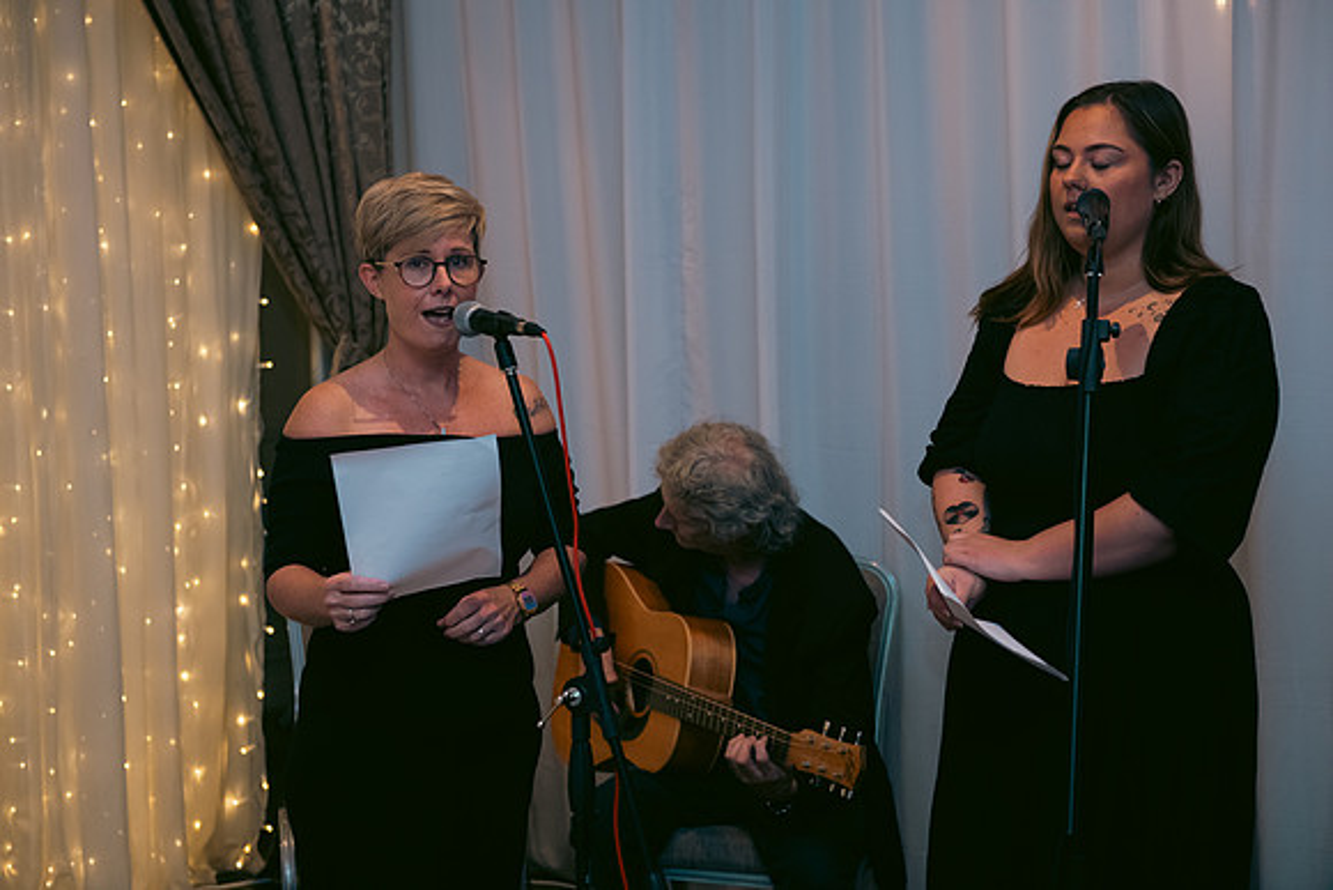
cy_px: 445
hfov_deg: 32.4
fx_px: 2296
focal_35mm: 62
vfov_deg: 21.9
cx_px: 666
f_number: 3.5
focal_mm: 62
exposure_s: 1/160
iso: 800
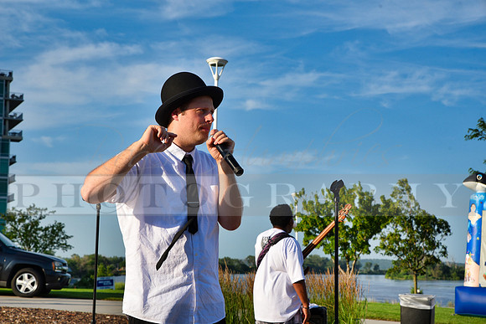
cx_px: 243
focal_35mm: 70
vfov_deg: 19.5
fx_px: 945
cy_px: 162
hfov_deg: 28.8
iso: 200
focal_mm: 70
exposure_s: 1/320
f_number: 9
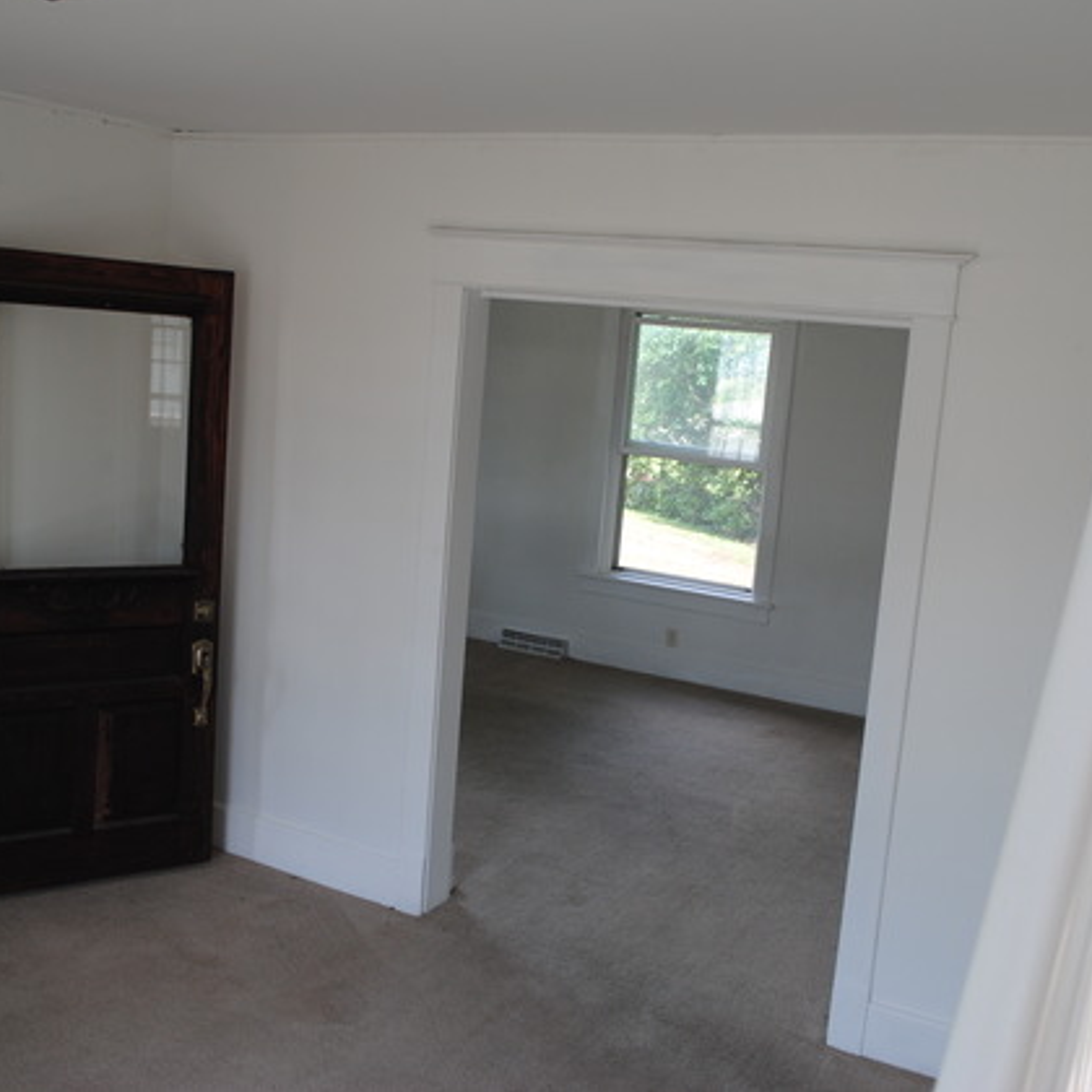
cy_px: 538
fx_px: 1249
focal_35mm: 35
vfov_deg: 47.2
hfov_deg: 47.2
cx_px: 567
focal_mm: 18
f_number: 5
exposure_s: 1/100
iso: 200
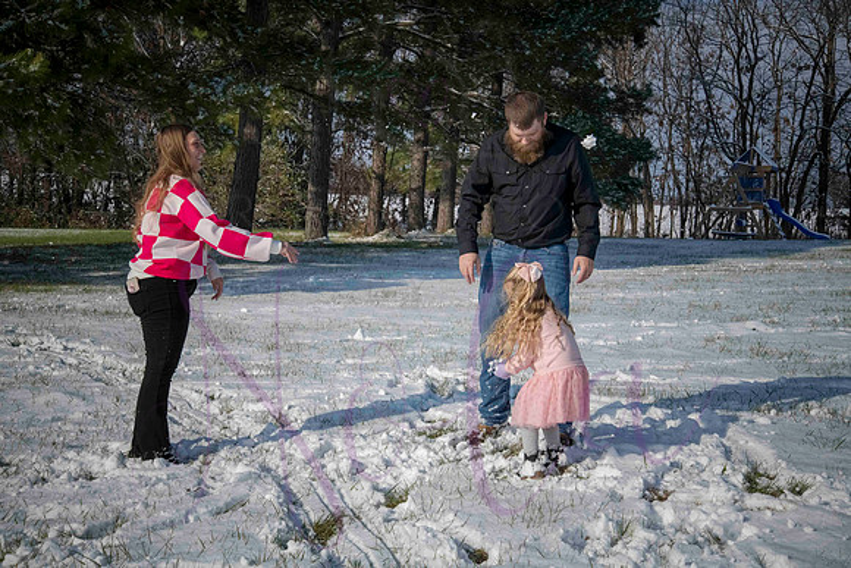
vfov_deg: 24.2
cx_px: 426
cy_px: 284
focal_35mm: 56
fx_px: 1324
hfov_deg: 35.6
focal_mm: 56
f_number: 13
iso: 800
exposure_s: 1/2000
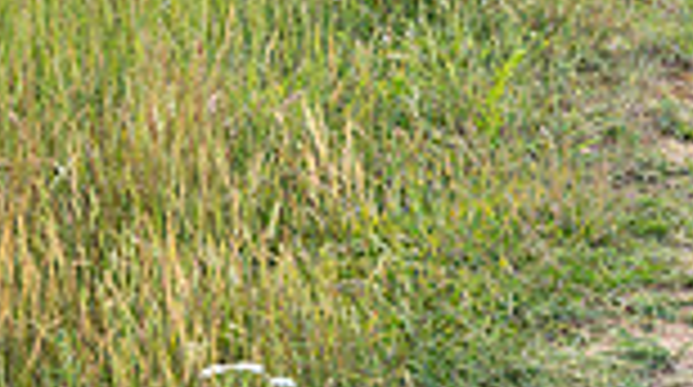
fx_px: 4347
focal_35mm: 237
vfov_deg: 5.0
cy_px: -414
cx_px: 1242
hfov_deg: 8.7
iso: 100
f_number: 4.5
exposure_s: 1/200
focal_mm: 60
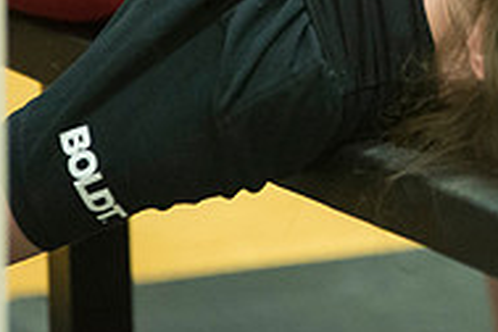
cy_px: -133
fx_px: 8493
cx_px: 432
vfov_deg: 2.2
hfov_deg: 3.4
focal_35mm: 614
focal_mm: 200
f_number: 2.8
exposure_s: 1/400
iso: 6400
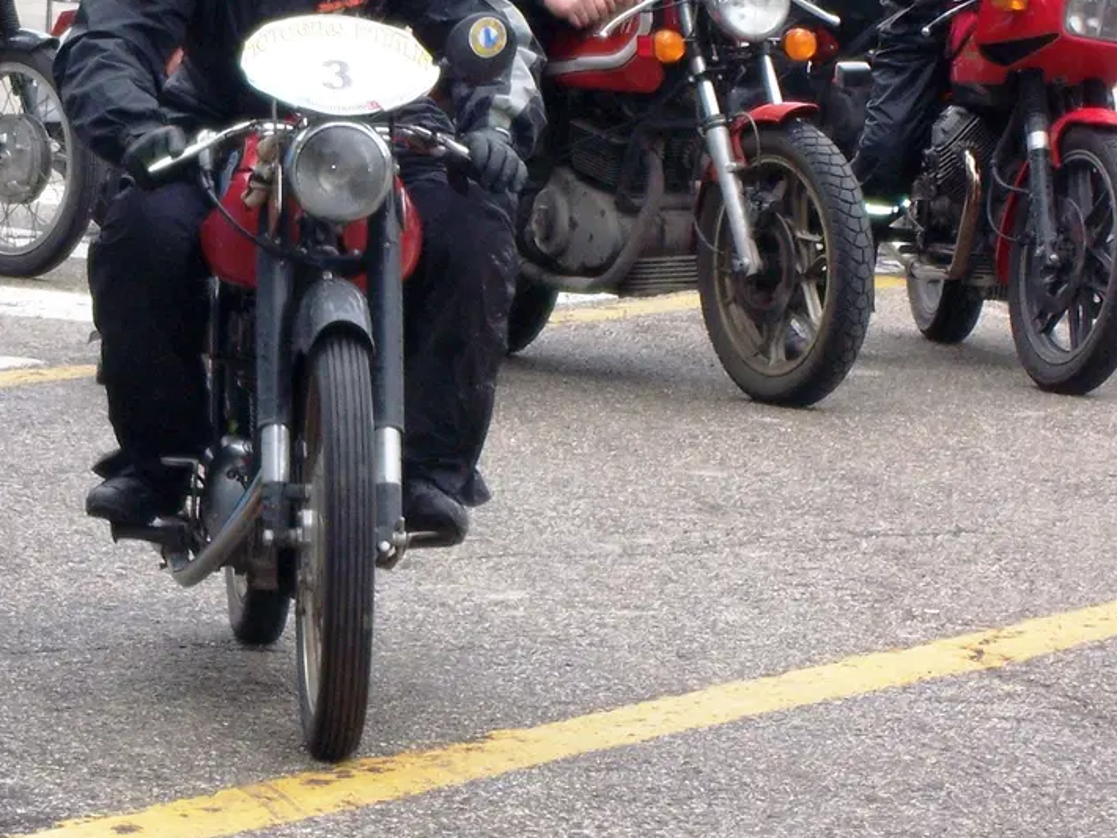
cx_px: 285
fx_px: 7198
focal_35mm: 223
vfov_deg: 6.7
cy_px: 241
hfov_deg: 8.9
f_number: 4.8
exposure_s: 1/125
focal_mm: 22
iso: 140
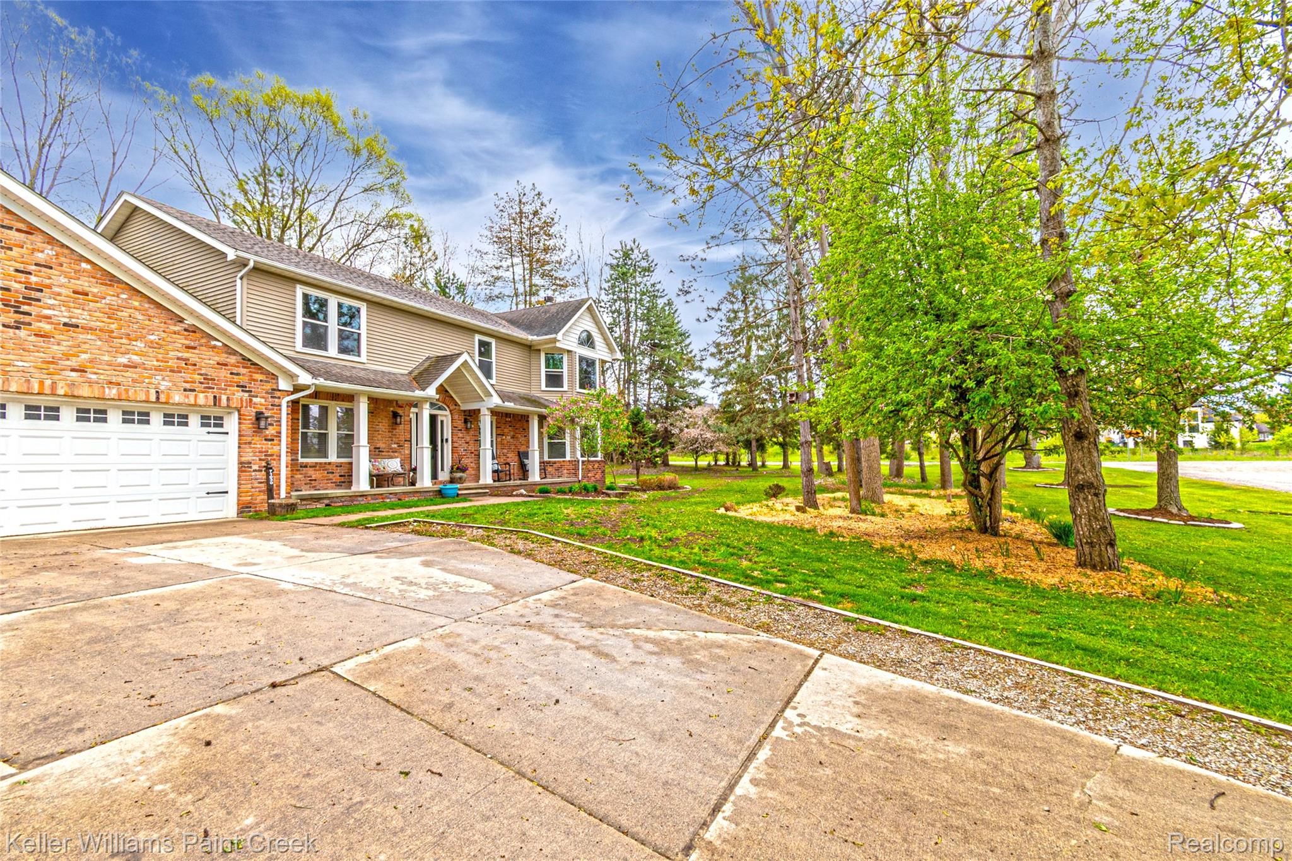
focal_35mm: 15
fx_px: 538
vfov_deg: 77.3
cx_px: 646
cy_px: 430
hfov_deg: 100.4
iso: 160
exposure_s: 1/50
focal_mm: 10
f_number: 14
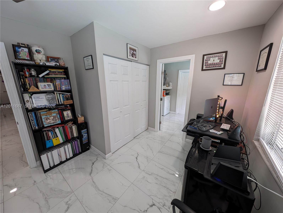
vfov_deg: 94.6
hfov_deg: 110.5
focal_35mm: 12
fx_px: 98
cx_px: 142
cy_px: 106
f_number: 1.95
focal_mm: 2.23
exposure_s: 1/60
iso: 58
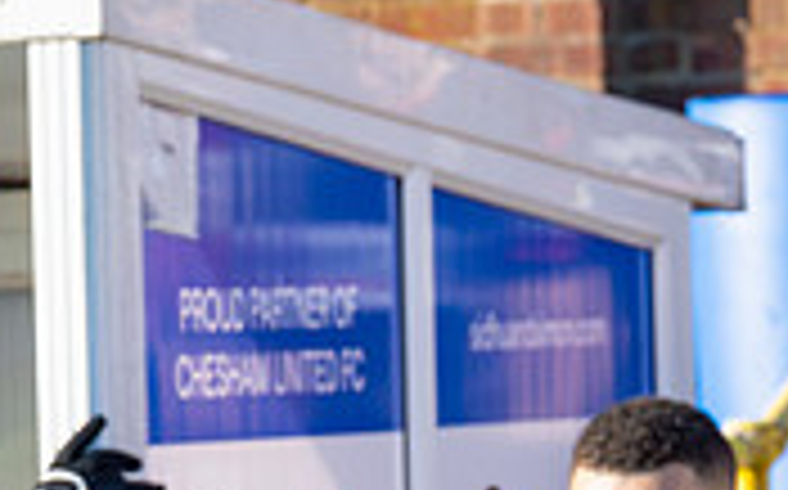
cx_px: 444
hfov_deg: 4.3
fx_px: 10470
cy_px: 952
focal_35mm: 488
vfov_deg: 2.7
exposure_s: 1/3200
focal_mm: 82
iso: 500
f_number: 5
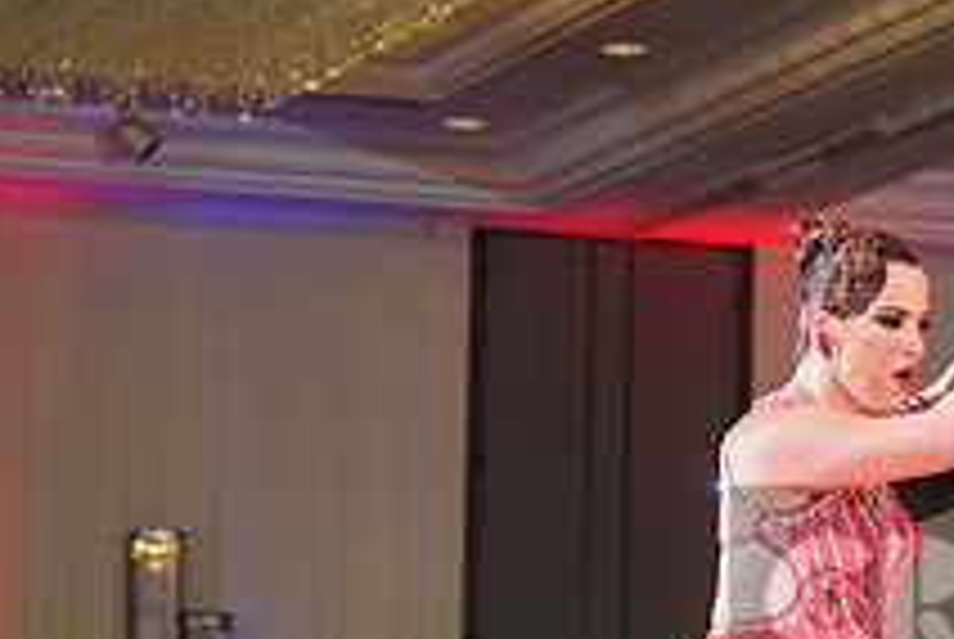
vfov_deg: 5.9
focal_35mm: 235
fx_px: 6236
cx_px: 1220
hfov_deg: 8.6
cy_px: 605
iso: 1600
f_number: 4.5
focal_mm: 86
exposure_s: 1/160
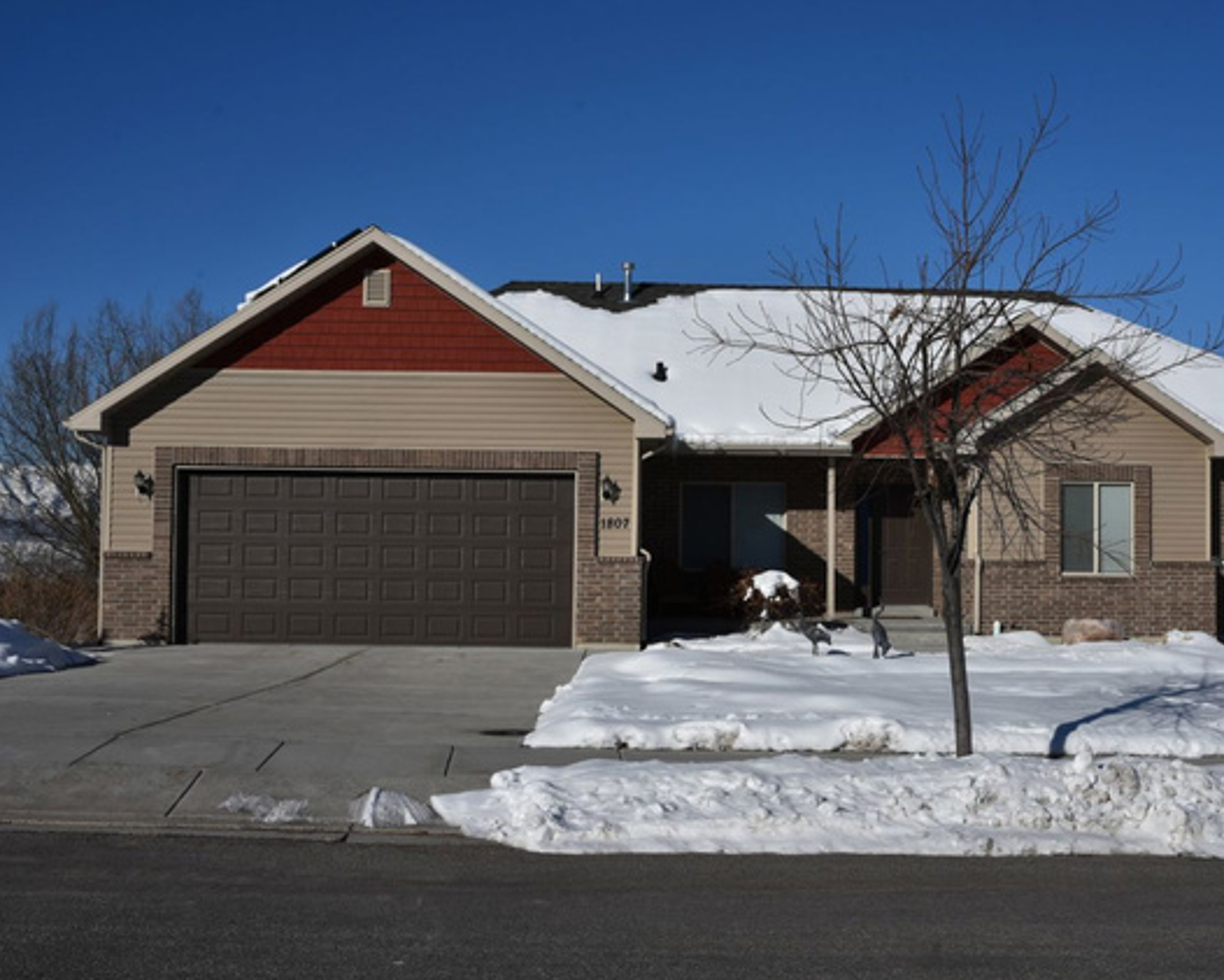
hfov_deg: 45.5
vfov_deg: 37.3
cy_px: 495
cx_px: 740
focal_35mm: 40
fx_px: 1449
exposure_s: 1/640
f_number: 13
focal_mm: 35
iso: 200
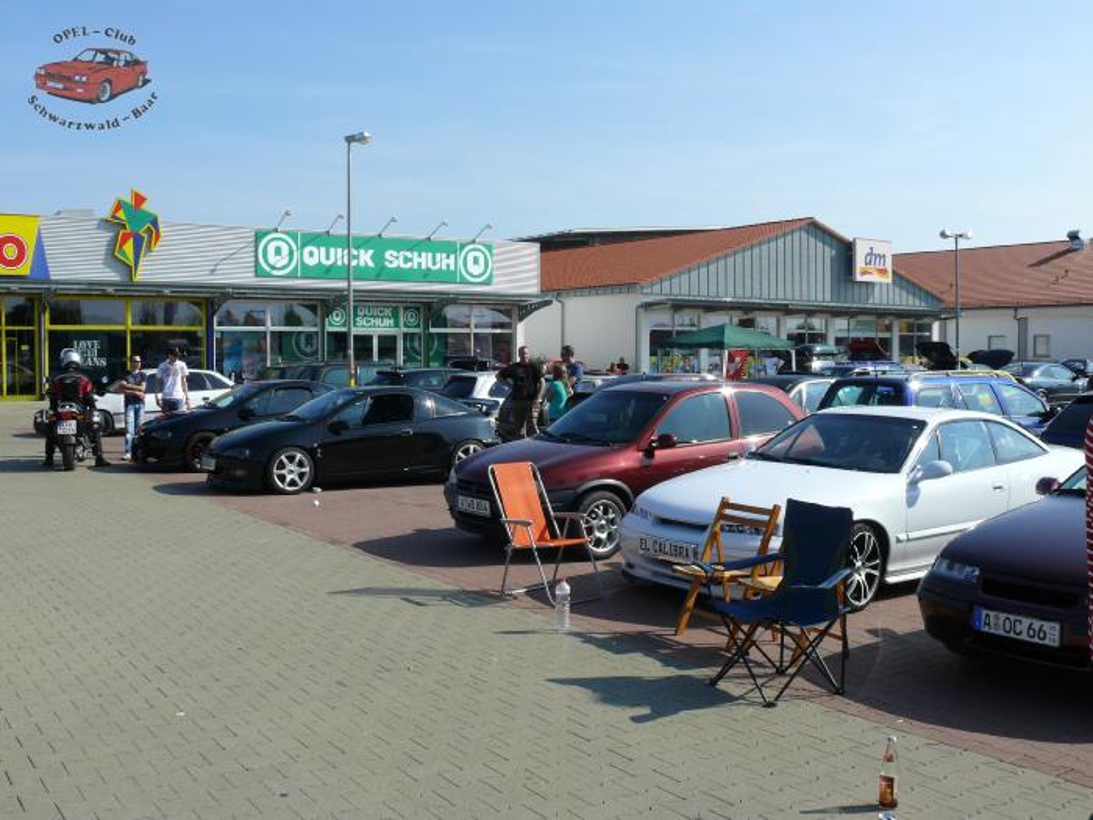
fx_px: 1105
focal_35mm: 35
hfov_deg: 52.6
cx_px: 546
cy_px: 410
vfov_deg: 40.7
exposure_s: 1/500
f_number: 5.6
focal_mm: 7.4
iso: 100
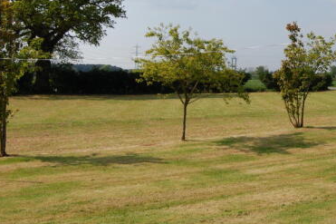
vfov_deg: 25.3
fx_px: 494
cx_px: 230
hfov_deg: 37.0
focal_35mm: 53
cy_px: 66
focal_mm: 20
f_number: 10
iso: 200
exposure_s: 1/400
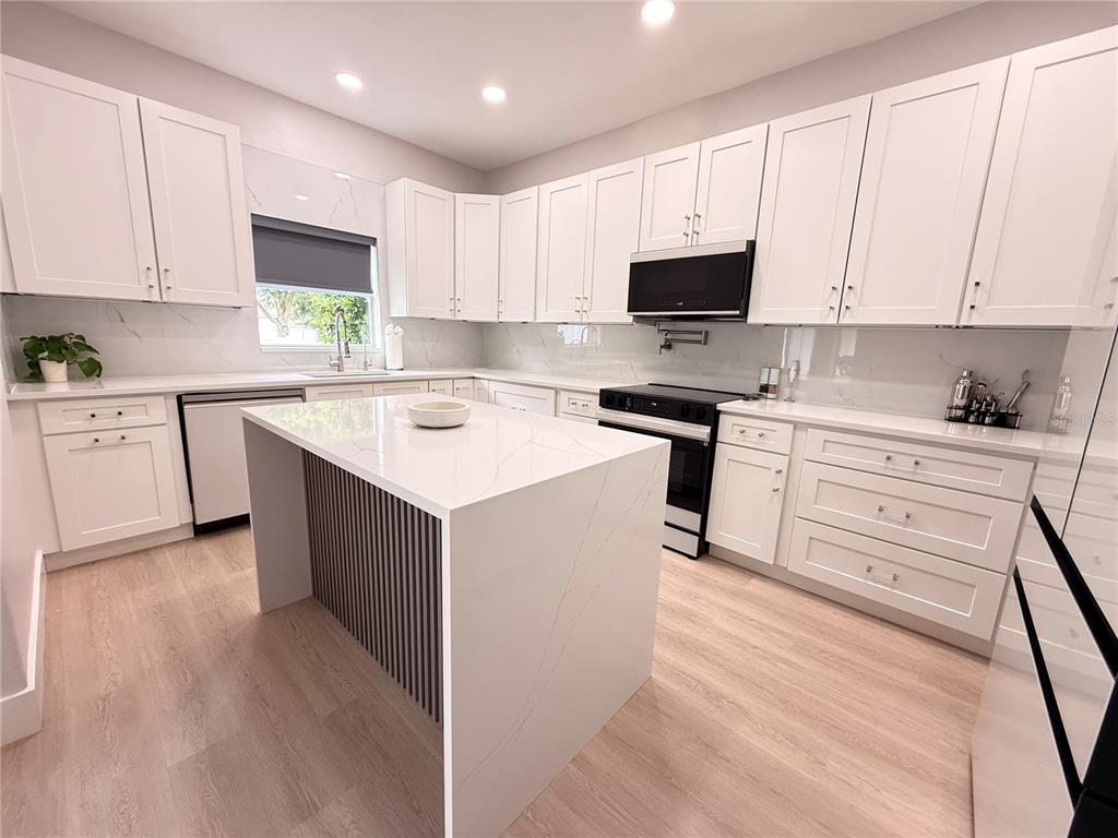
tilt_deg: -9.6
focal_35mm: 14
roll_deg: -1.9
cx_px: 559
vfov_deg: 85.7
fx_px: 452
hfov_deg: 102.1
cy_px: 419
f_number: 2.2
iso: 200
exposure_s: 1/99
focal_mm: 2.22
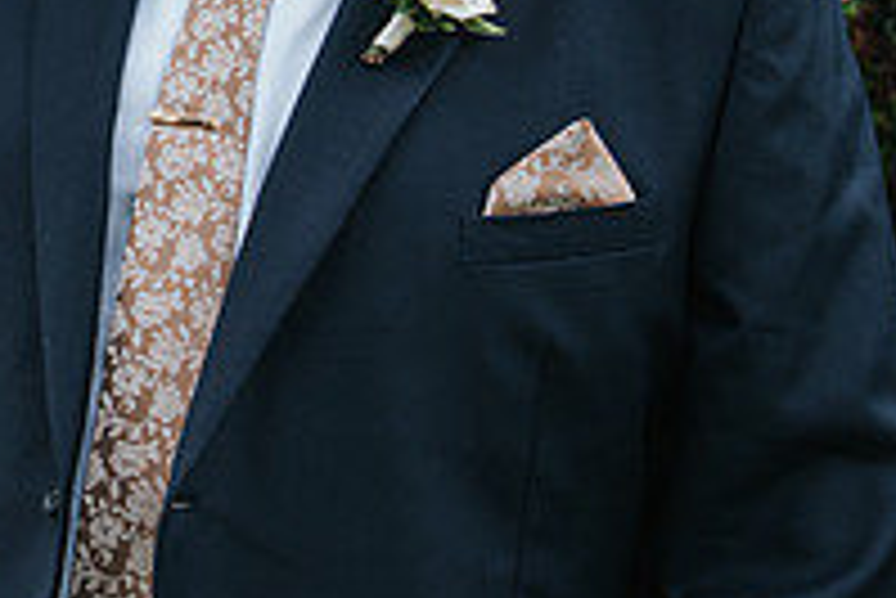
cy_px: -56
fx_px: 3686
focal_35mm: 148
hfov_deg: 13.4
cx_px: -228
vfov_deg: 9.2
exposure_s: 1/125
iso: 400
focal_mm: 46
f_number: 5.6
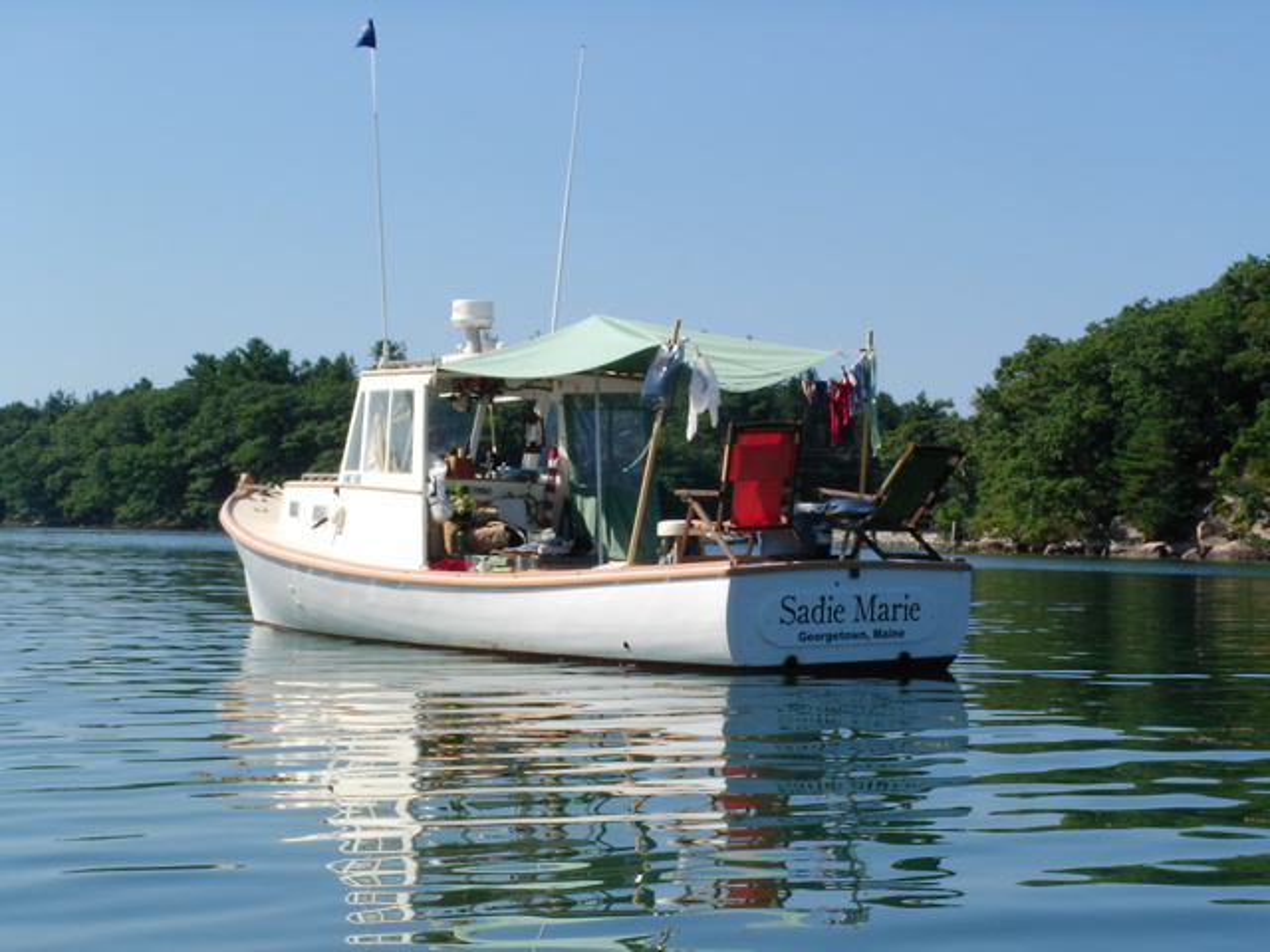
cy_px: 476
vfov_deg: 18.9
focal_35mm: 78
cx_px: 635
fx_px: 2862
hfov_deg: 25.0
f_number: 7.2
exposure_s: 1/296
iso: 50
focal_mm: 12
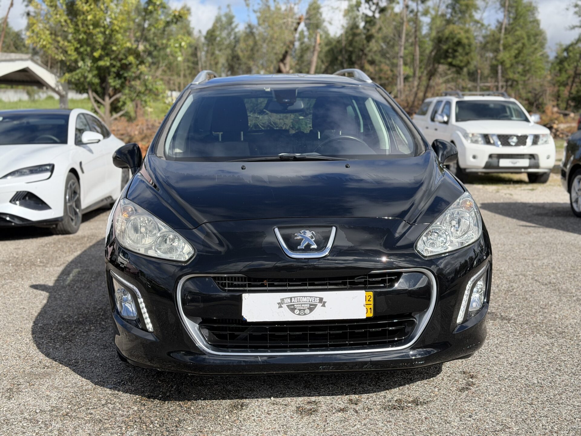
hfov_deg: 39.7
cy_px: 218
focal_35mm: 48
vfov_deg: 30.3
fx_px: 806
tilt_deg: -4.6
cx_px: 290
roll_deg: -3.3
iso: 100
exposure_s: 1/3534
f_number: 1.78
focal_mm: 6.76
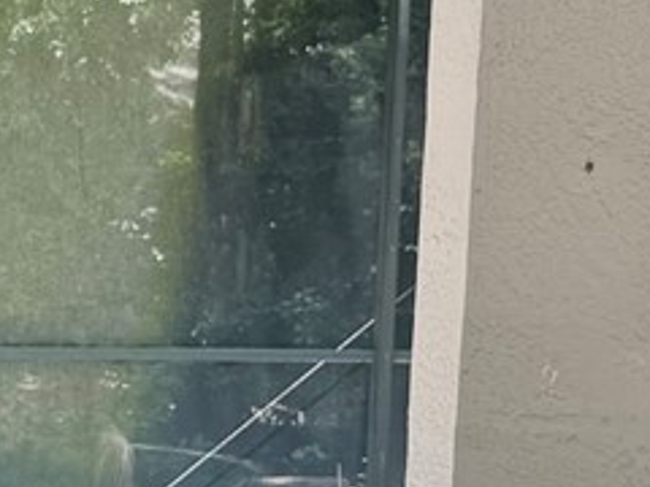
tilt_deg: -5.1
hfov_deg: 10.5
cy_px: 514
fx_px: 3004
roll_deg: -1.0
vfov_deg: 9.2
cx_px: -937
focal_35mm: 160
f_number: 1.78
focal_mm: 6.76
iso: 80
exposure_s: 1/577
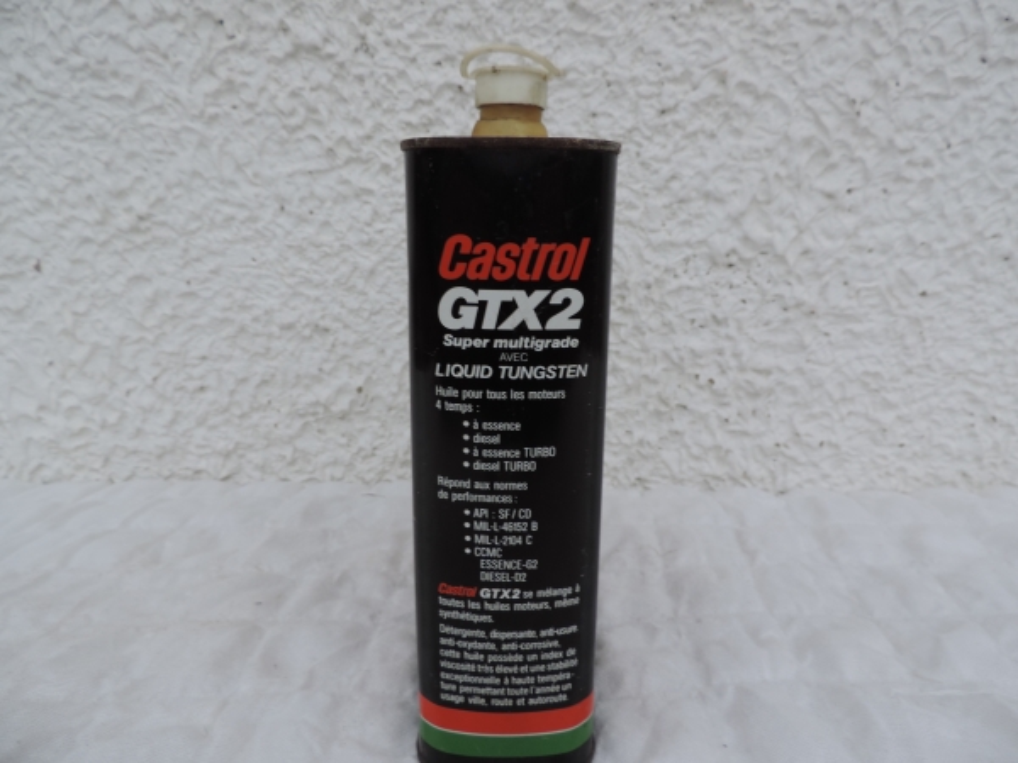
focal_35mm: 24
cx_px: 509
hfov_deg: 71.6
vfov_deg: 56.8
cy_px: 382
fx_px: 706
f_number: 3
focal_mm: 4.3
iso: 80
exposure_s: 1/125
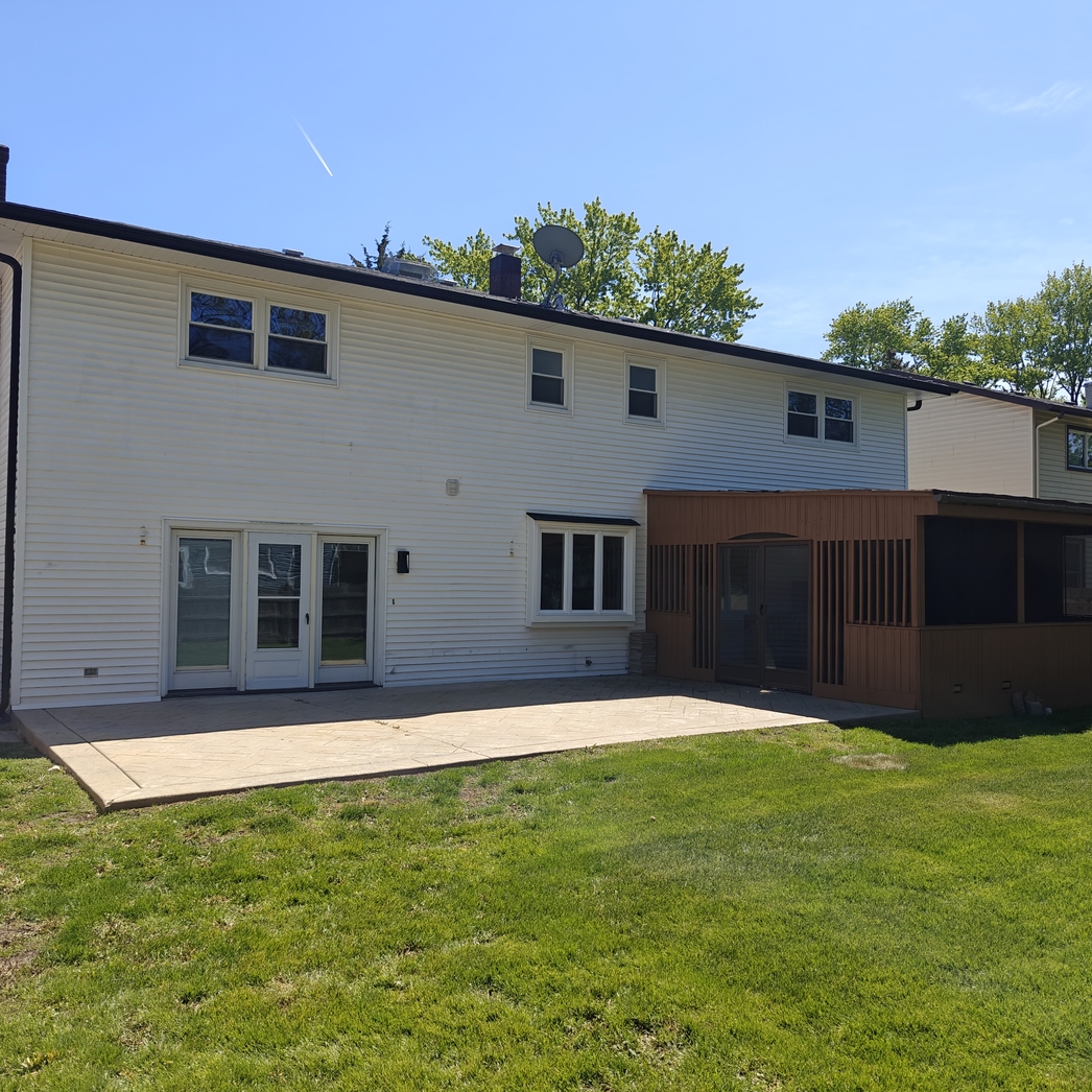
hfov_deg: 57.2
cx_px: 592
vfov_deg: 57.3
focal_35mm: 28
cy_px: 548
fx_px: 999
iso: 50
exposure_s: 1/1661
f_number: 1.6
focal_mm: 6.06
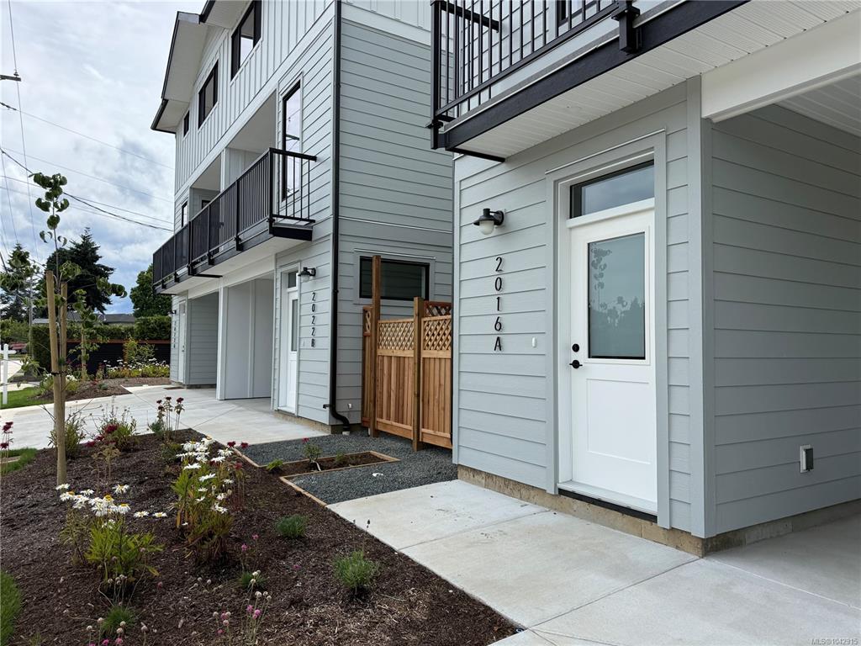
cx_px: 430
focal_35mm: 24
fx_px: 597
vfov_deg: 56.8
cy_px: 323
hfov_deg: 71.6
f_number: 1.78
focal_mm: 6.76
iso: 100
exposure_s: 1/5319
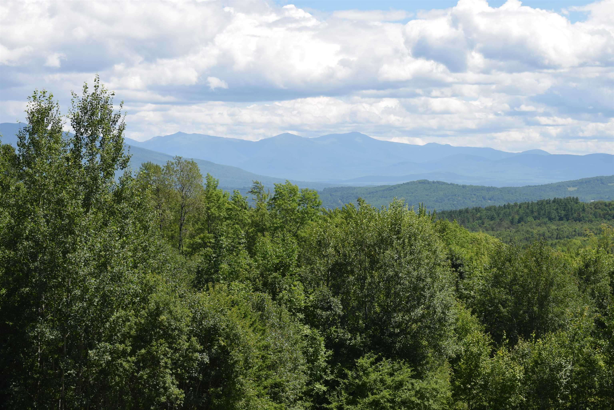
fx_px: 1407
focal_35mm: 82
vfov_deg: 16.6
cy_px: 205
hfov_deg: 24.6
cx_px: 307
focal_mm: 55
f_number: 10
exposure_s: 1/200
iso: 100
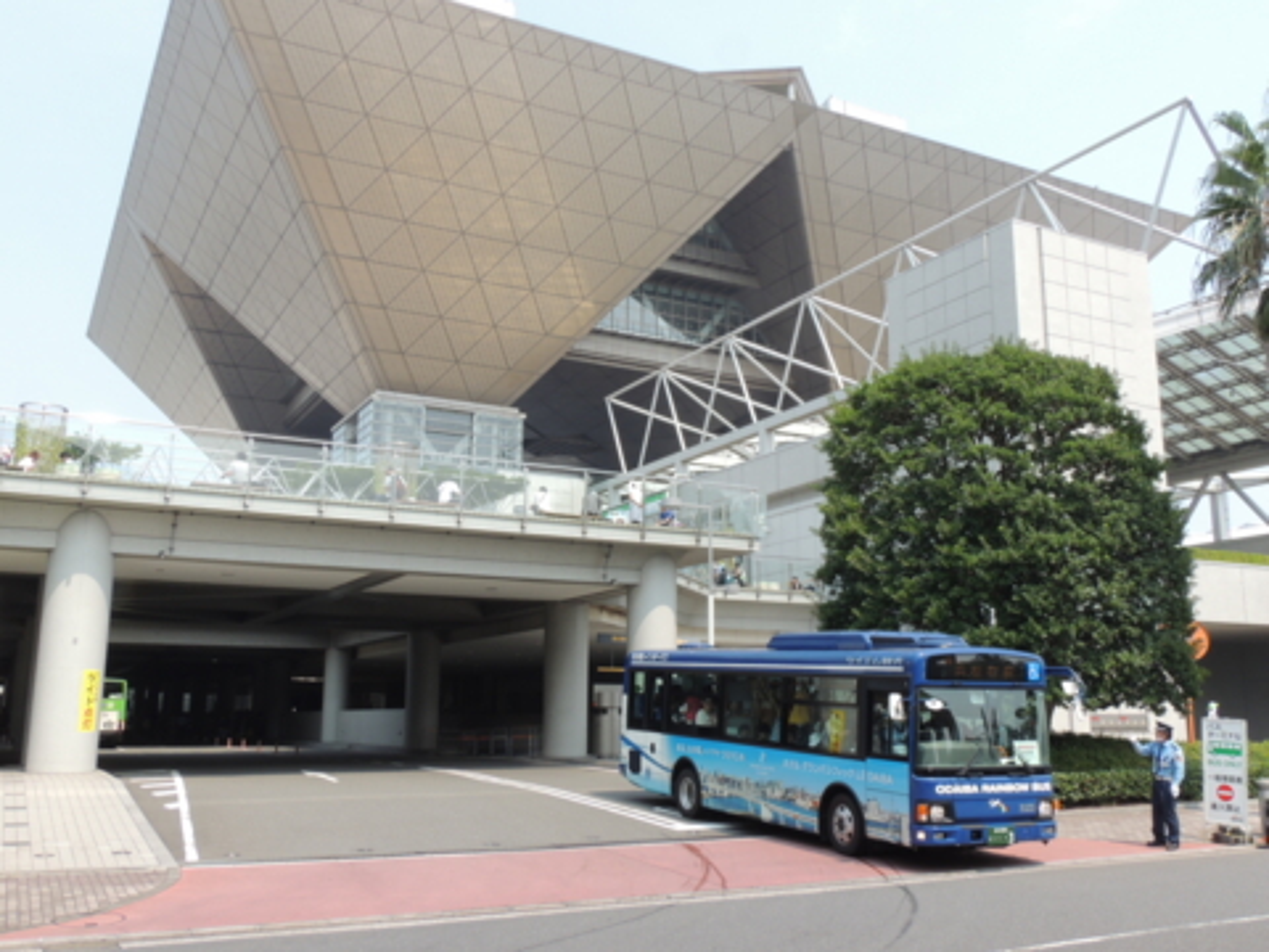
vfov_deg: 42.9
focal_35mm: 33
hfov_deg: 55.4
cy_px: 476
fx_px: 1210
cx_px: 634
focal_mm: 5.8
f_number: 7.1
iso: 100
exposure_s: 1/125
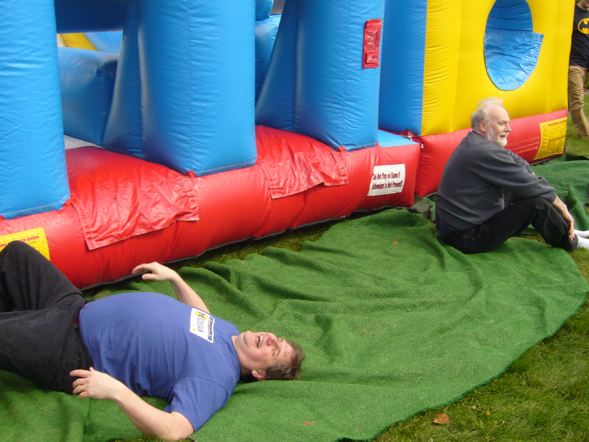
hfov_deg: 42.1
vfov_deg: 32.2
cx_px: 294
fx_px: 766
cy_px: 221
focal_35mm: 45
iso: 80
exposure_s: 1/160
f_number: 6.3
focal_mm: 7.5
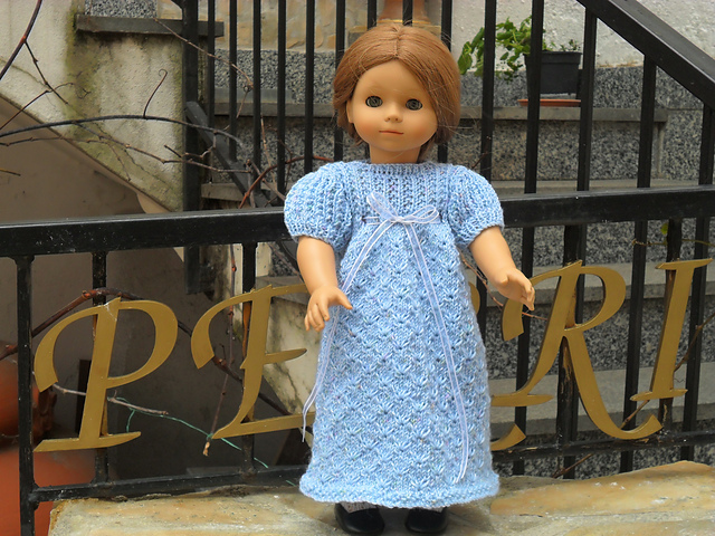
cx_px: 358
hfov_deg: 36.8
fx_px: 1074
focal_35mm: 52
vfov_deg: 28.0
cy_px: 268
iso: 100
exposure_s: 1/60
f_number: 5
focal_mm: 9.3
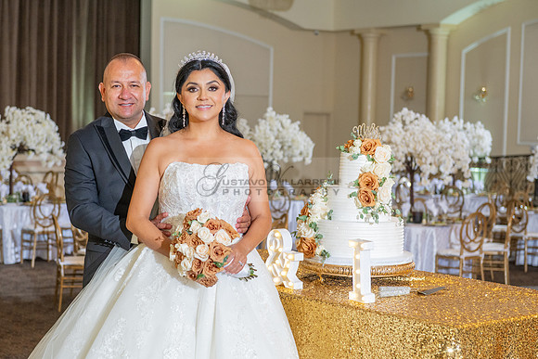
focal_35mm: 76
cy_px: 201
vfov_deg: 17.9
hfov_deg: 26.6
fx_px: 1136
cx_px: 211
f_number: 4
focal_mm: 62
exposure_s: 1/125
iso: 800
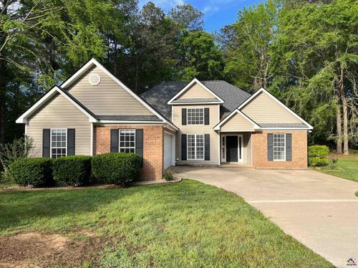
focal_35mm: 26
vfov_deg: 53.0
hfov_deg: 67.4
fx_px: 269
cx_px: 179
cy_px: 134
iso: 50
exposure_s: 1/2165
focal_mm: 5.7
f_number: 1.5
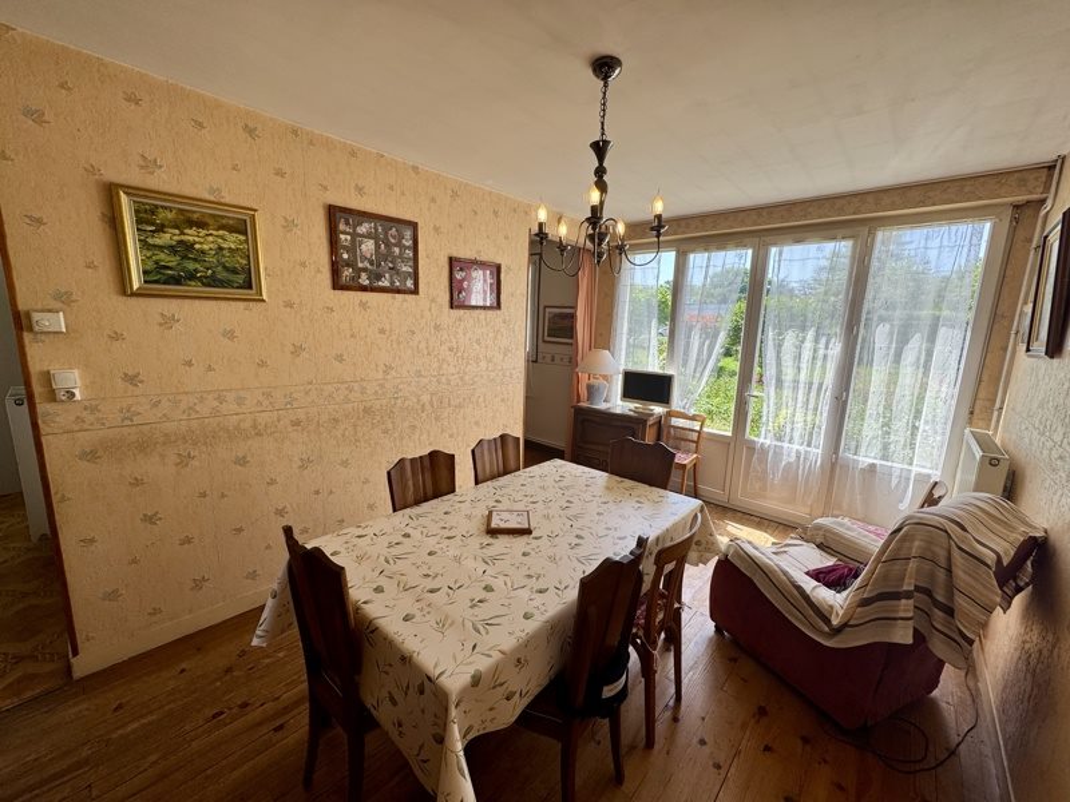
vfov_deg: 85.7
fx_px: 433
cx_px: 535
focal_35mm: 14
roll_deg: -1.8
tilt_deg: -10.1
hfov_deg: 102.1
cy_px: 401
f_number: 2.2
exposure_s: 1/142
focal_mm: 2.22
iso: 40
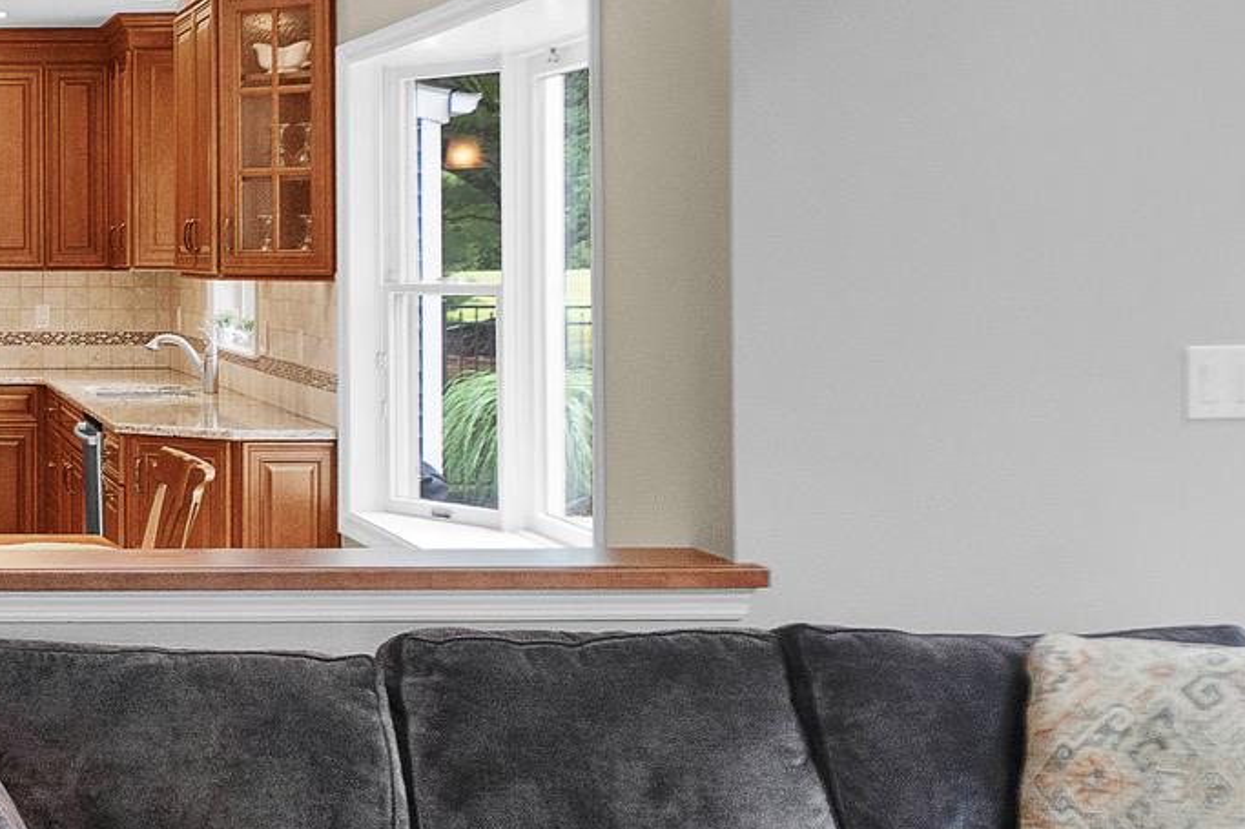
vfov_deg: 22.6
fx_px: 2074
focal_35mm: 60
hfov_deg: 29.4
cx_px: -195
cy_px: 486
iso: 1000
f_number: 2.8
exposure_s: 1/250
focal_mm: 20
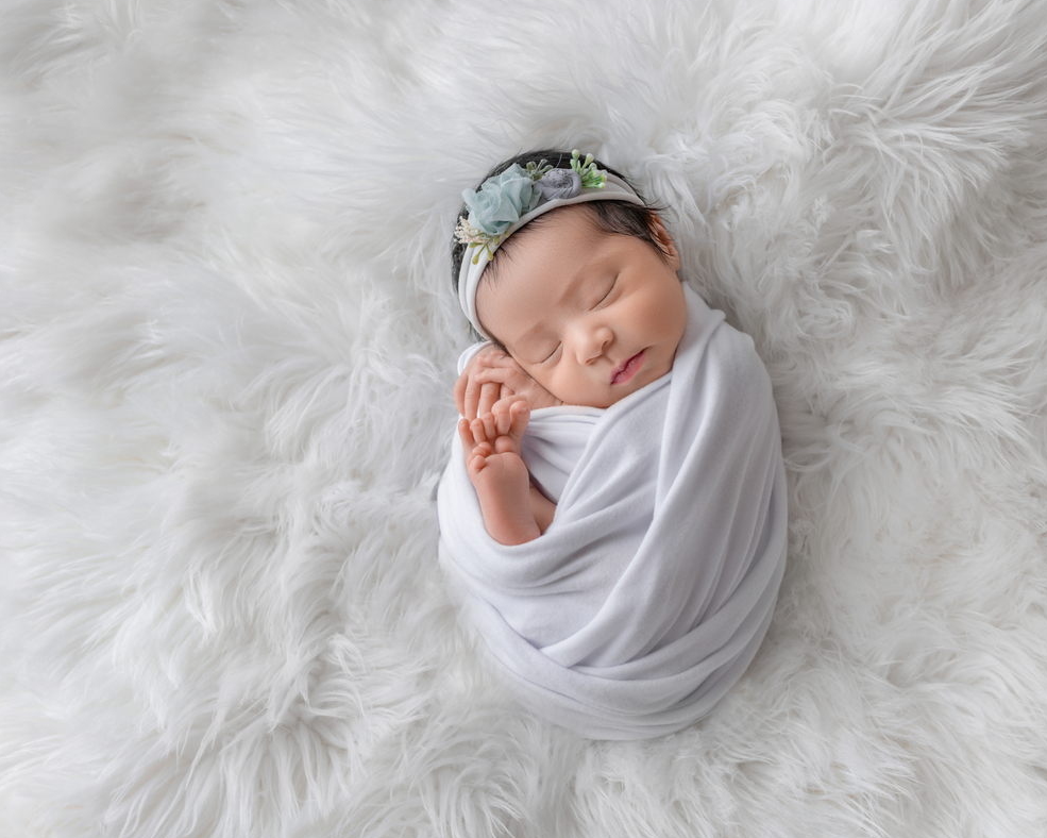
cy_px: 418
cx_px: 483
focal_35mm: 32
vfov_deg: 45.8
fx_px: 992
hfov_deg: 55.6
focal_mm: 28
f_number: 5.6
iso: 100
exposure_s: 1/200
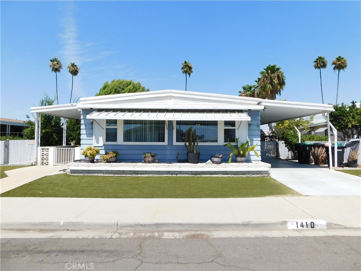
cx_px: 180
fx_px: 240
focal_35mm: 23
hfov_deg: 73.9
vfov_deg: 58.9
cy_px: 136
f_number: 6
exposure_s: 1/400
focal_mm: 4
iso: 125
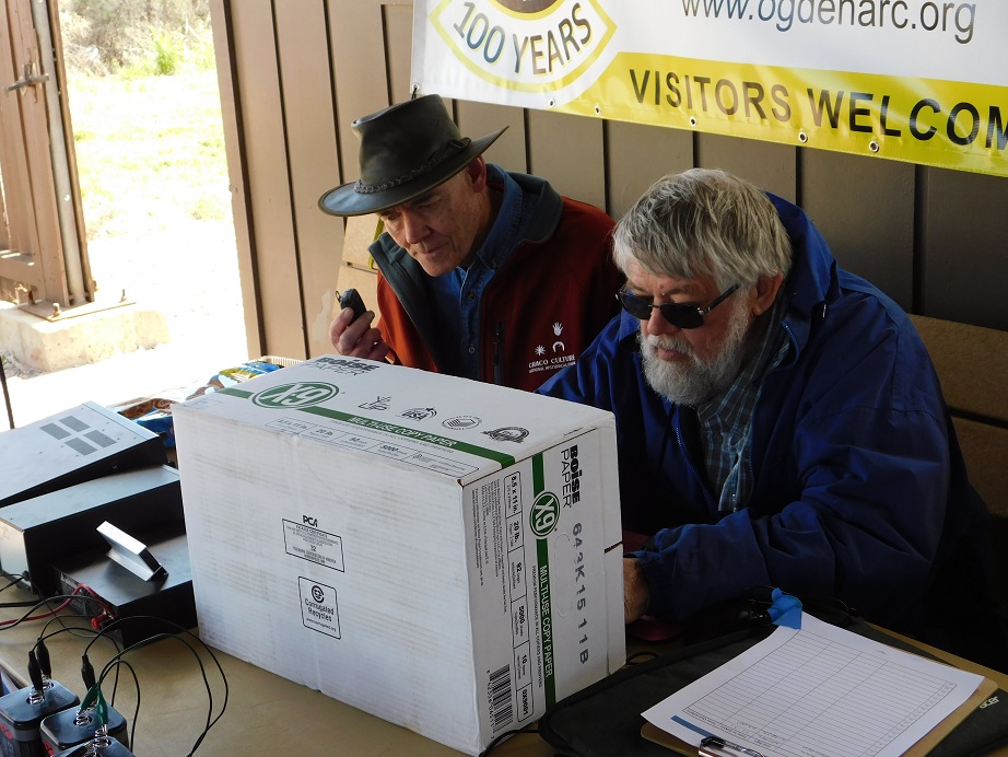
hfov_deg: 37.5
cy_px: 378
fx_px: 1485
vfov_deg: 28.6
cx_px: 504
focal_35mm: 51
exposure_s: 1/100
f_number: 3.8
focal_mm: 9
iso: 125
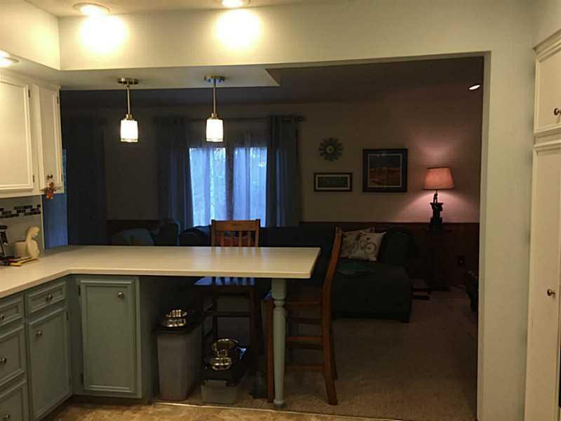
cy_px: 210
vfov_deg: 48.2
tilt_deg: -3.8
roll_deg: -0.1
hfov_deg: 61.7
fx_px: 470
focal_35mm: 29
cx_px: 280
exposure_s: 1/30
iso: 50
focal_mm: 4.15
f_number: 2.2
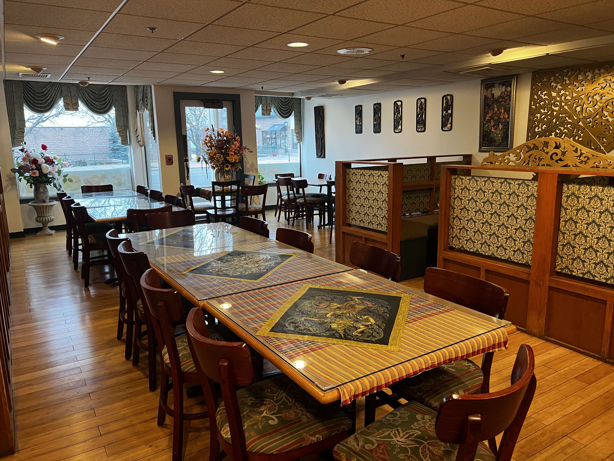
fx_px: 461
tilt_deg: -12.0
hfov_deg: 67.3
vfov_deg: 53.1
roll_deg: +0.9
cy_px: 230
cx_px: 307
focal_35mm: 26
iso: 250
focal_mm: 5.7
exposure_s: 1/60
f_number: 1.5
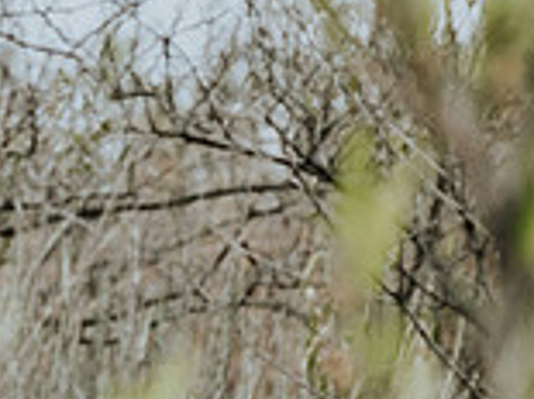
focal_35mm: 421
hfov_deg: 4.7
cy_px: -239
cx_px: -238
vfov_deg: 3.5
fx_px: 6489
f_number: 5.3
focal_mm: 78
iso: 250
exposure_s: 1/2000
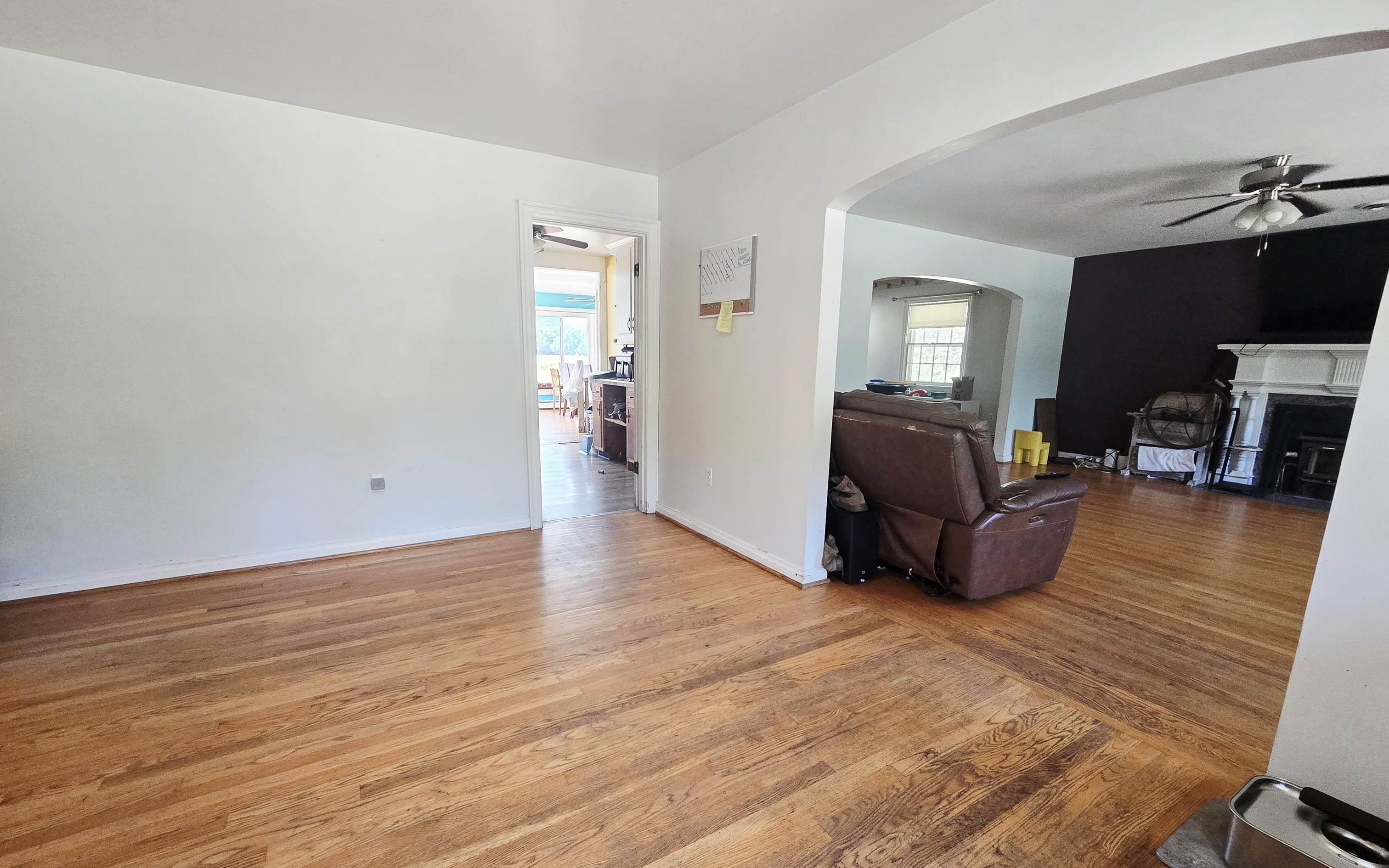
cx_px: 697
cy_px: 465
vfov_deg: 78.5
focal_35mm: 14
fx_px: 530
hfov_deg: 105.3
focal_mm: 2.2
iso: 320
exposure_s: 1/60.2
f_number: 2.2
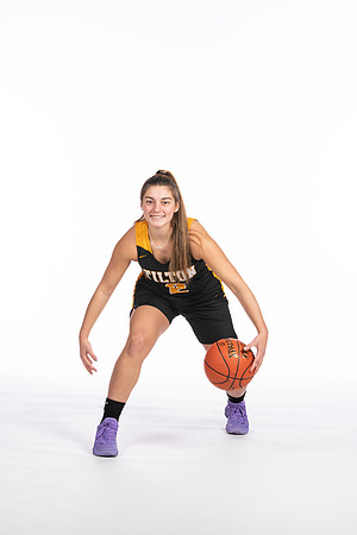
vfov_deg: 19.5
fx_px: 1562
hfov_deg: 13.0
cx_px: 178
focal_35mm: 105
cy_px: 268
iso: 100
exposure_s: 1/100
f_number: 5
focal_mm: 70
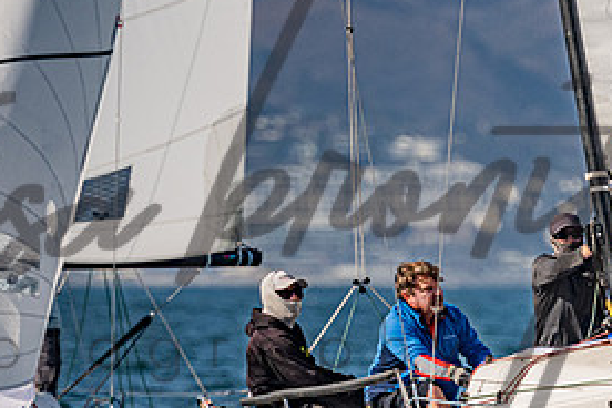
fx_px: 19548
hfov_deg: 1.8
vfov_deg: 1.2
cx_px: 465
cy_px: 316
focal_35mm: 1150
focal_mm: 400
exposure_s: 1/3200
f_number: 5.6
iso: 320
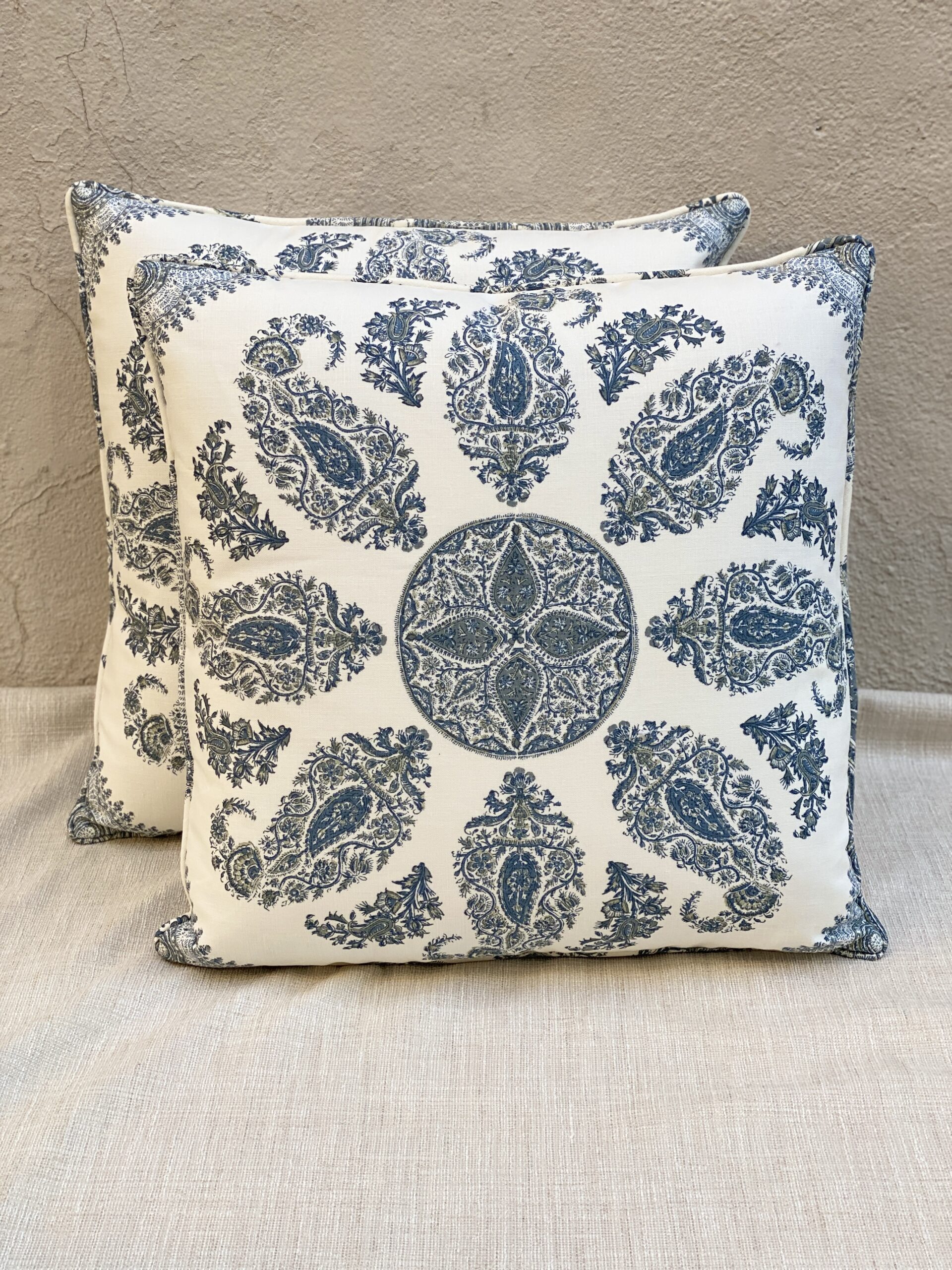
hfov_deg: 28.0
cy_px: 635
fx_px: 1907
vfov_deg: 36.8
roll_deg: -0.2
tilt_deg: -20.7
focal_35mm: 52
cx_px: 476
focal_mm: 6
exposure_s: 1/122
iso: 40
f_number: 2
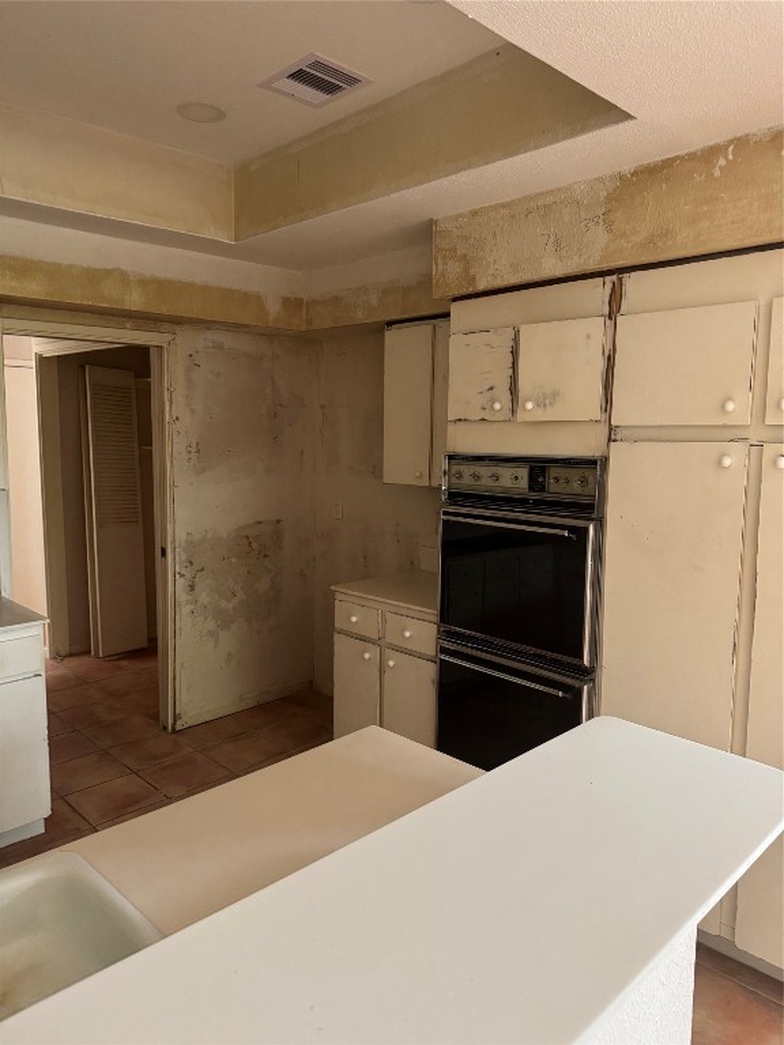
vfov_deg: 71.6
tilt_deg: -3.3
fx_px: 725
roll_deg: -0.2
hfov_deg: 56.8
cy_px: 522
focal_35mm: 24
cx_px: 392
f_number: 1.78
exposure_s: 1/60
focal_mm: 6.76
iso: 400
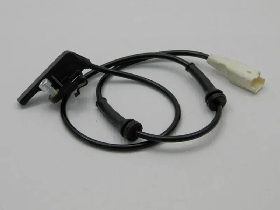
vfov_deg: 18.0
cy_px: 105
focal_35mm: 82
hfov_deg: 23.8
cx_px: 140
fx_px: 663
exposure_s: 1/160
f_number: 4.2
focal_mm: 14.6
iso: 125
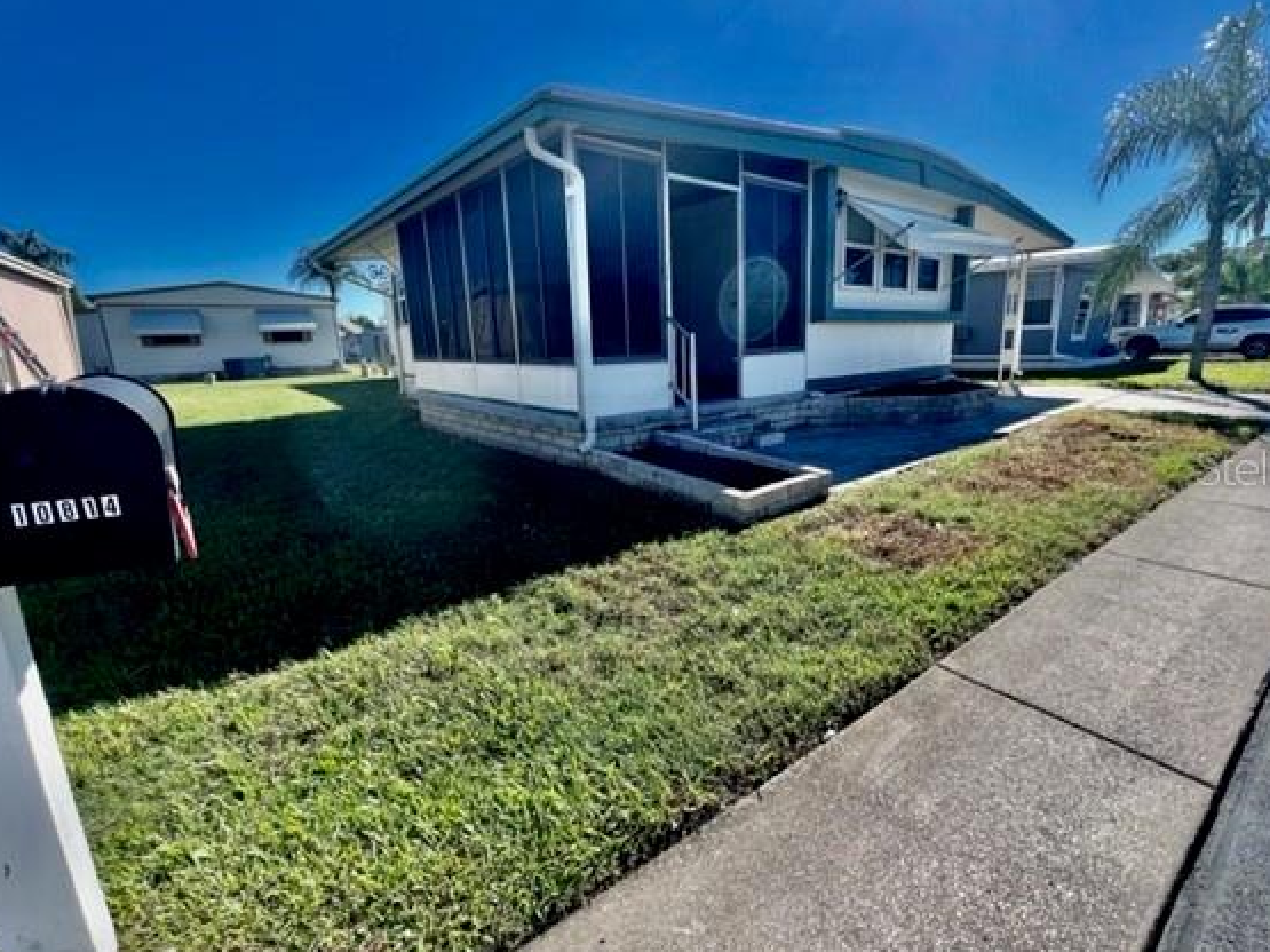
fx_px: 550
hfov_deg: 98.0
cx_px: 680
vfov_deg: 81.7
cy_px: 467
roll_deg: +2.2
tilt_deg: -13.1
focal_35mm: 15
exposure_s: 1/673
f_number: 1.8
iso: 32
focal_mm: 1.57
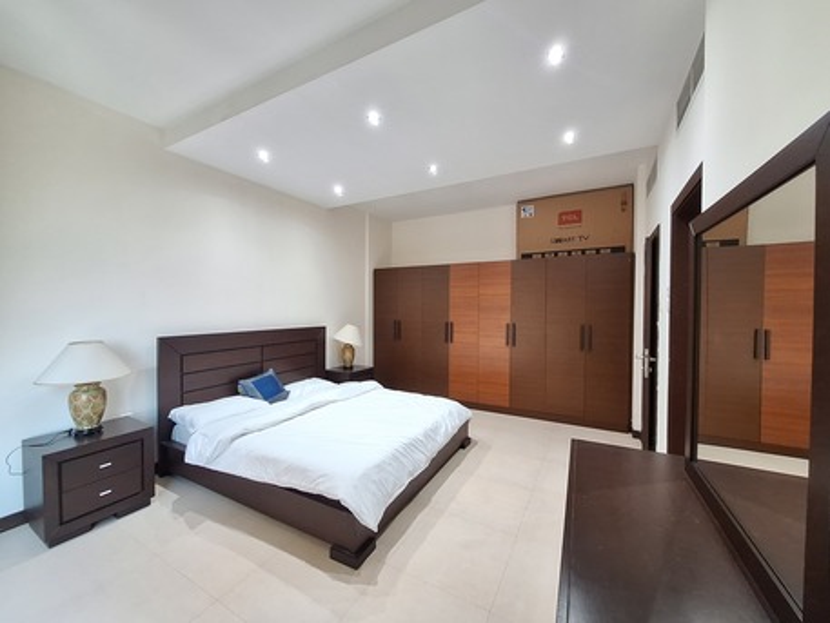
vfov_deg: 89.9
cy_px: 312
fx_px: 312
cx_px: 415
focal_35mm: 13
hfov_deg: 106.2
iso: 160
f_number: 2.2
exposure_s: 1/40
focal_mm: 1.74
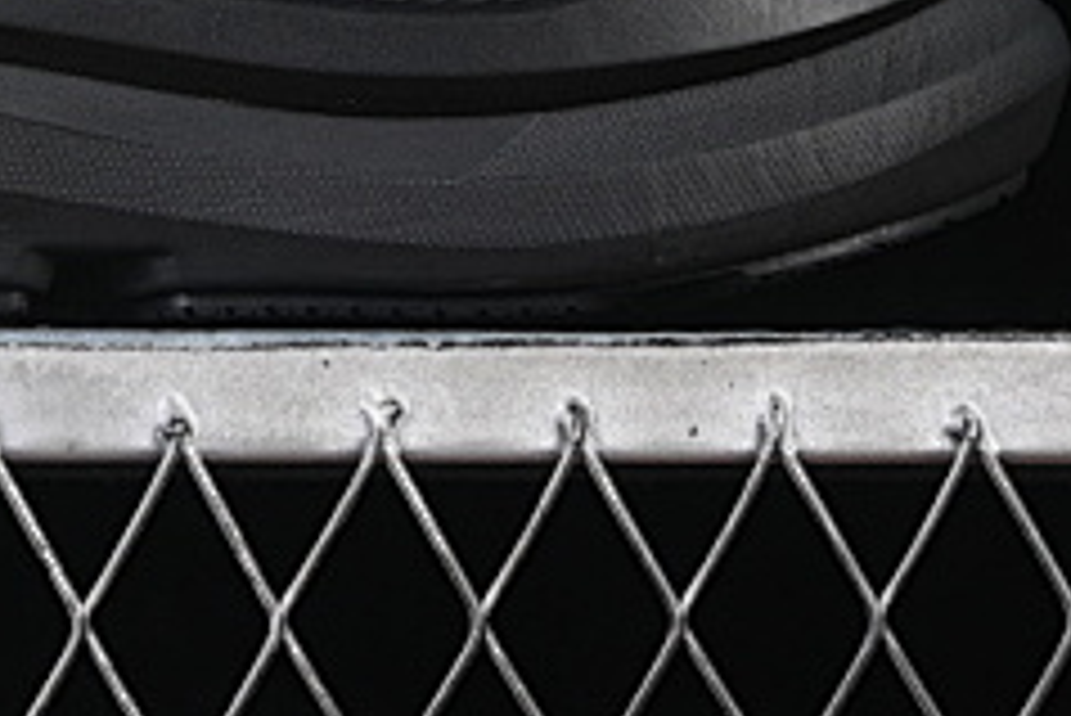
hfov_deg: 8.1
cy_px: -417
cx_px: -130
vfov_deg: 5.4
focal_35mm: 252
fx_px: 7501
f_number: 6.3
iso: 160
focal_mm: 50
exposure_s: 1/60
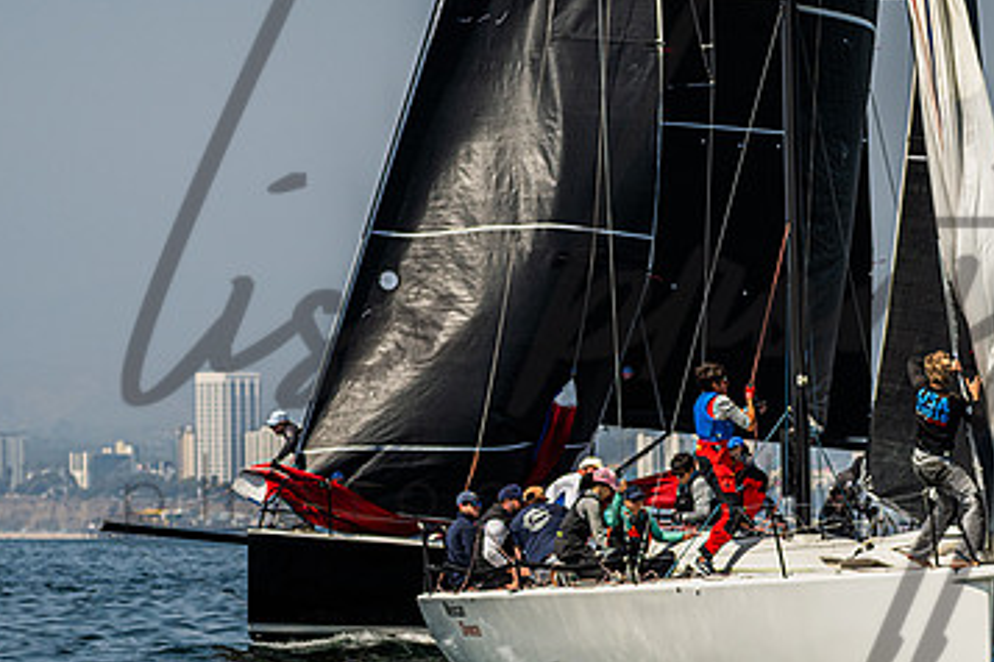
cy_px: 429
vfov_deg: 5.2
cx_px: 759
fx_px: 7261
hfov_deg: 7.8
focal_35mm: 263
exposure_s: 1/4000
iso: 320
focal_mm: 125
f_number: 4.5
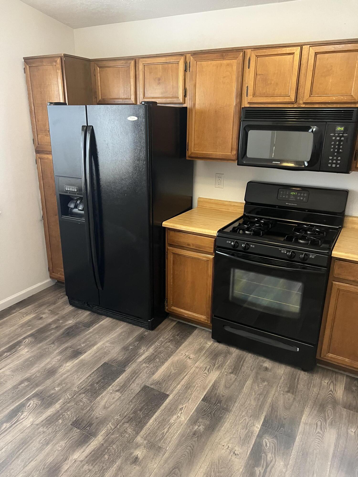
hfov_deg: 53.1
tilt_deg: -19.7
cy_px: 238
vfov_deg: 67.3
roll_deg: -1.8
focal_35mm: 26
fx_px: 359
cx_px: 179
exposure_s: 1/60
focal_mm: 5.7
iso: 320
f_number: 1.5
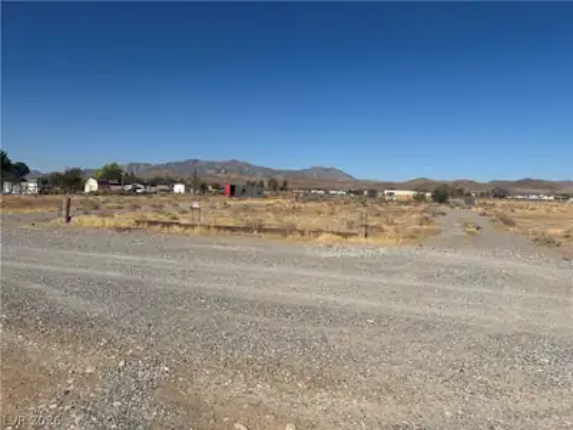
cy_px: 215
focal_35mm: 26
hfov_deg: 67.3
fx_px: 430
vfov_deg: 53.1
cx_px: 286
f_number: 1.6
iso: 50
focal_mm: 5.96
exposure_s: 1/7692
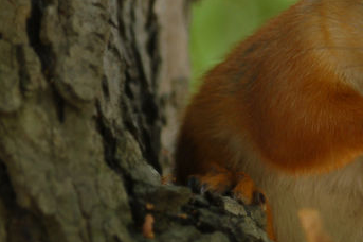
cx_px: 424
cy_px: 128
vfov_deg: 2.9
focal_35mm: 472
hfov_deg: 4.4
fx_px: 4755
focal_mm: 120
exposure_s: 1/50
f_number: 4.2
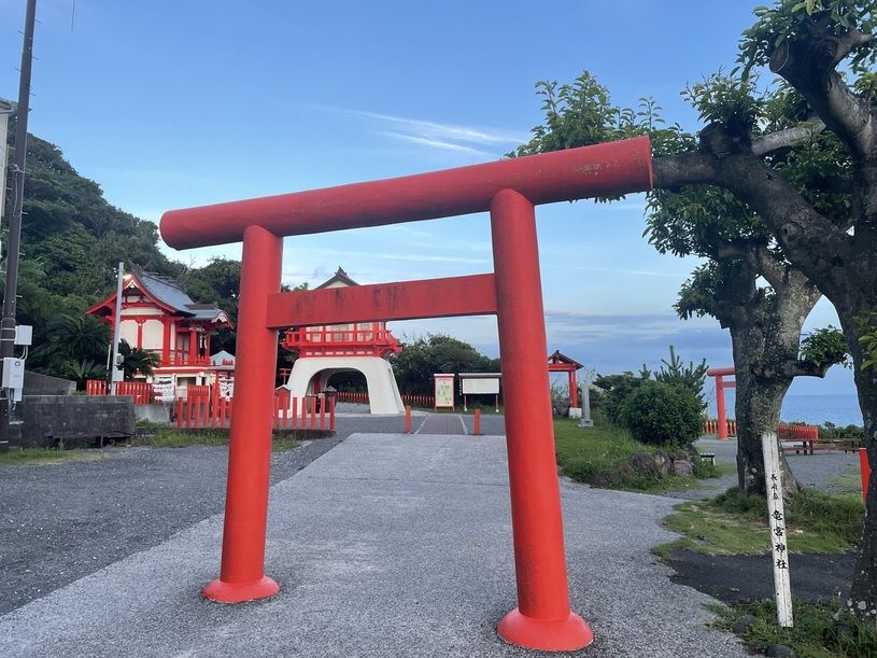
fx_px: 659
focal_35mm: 26
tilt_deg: +6.7
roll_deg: +1.0
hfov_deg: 67.3
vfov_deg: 53.1
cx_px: 438
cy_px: 329
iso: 100
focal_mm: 4.2
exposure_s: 1/121
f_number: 1.6
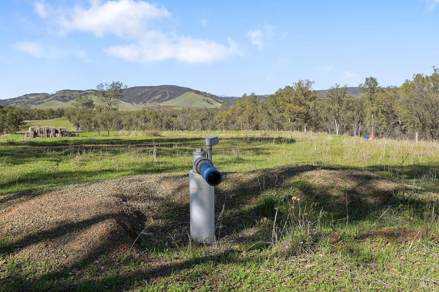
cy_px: 146
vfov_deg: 43.5
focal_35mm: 30
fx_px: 366
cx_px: 220
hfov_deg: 62.0
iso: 400
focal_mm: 30
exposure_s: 1/500
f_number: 11
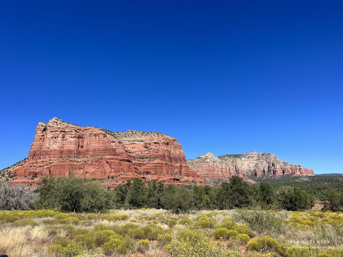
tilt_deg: +16.4
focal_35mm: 26
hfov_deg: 67.3
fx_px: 258
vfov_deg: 53.1
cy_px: 128
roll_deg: +3.2
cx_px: 172
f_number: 1.5
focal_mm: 5.7
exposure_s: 1/3831
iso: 50
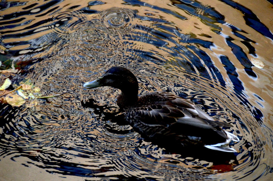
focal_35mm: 300
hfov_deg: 6.9
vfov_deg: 4.6
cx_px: 136
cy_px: 90
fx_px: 2273
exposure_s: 1/640
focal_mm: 200
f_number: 5.6
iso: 1600
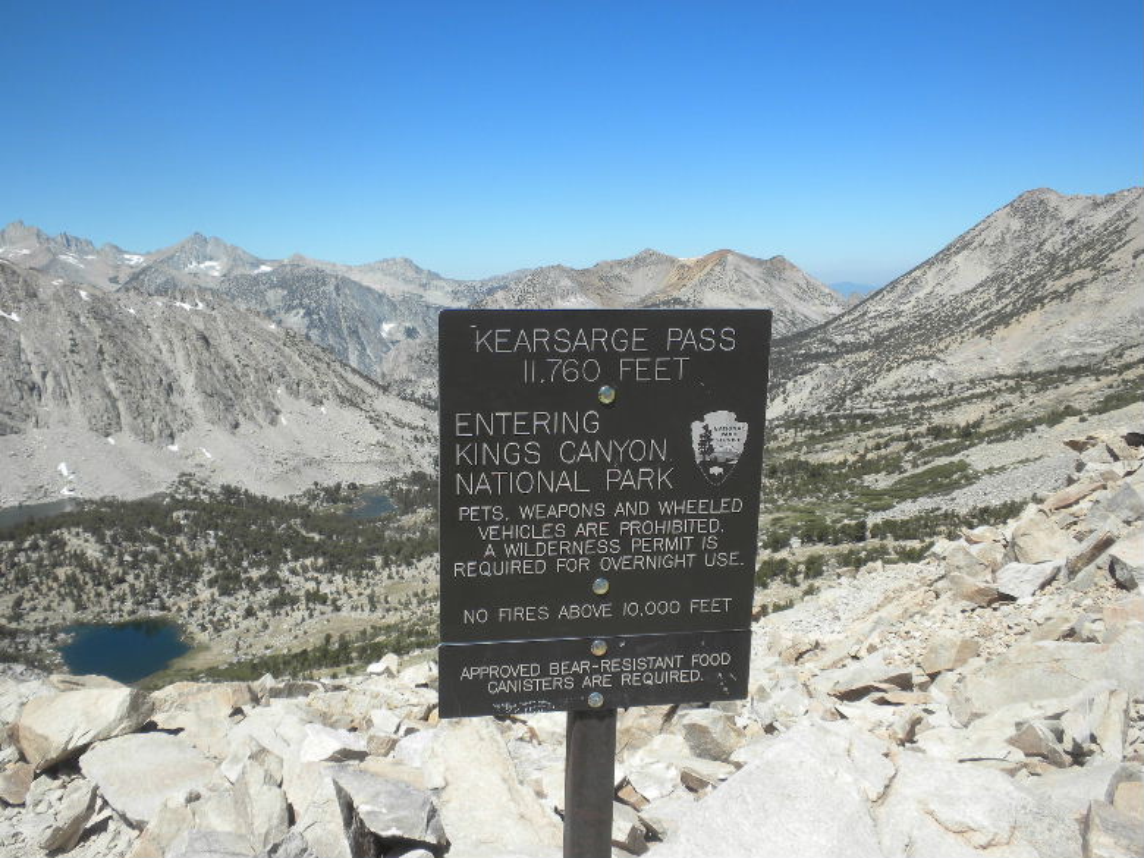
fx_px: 1223
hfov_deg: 50.1
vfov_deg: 38.7
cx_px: 572
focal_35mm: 37
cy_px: 429
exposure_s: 1/118
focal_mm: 6.6
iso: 64
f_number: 10
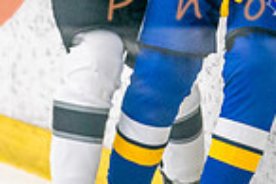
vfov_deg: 2.8
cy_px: -130
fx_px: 3729
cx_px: 226
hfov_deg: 4.2
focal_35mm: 487
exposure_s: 1/1250
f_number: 2.8
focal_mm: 105
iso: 3200
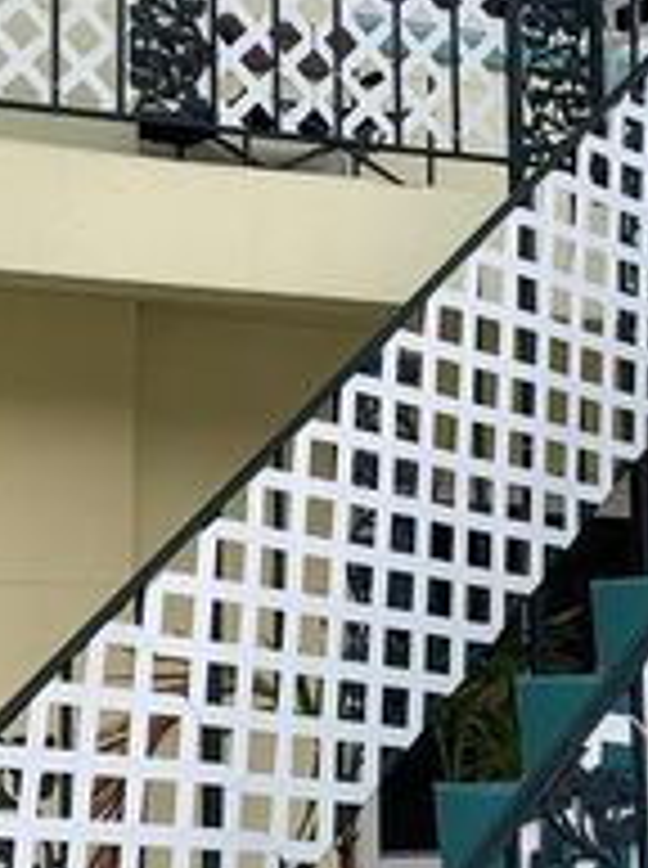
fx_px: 2254
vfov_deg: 21.8
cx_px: 310
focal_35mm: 90
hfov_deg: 16.4
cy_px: 326
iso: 25
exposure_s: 1/465
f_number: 1.8
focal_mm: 4.25
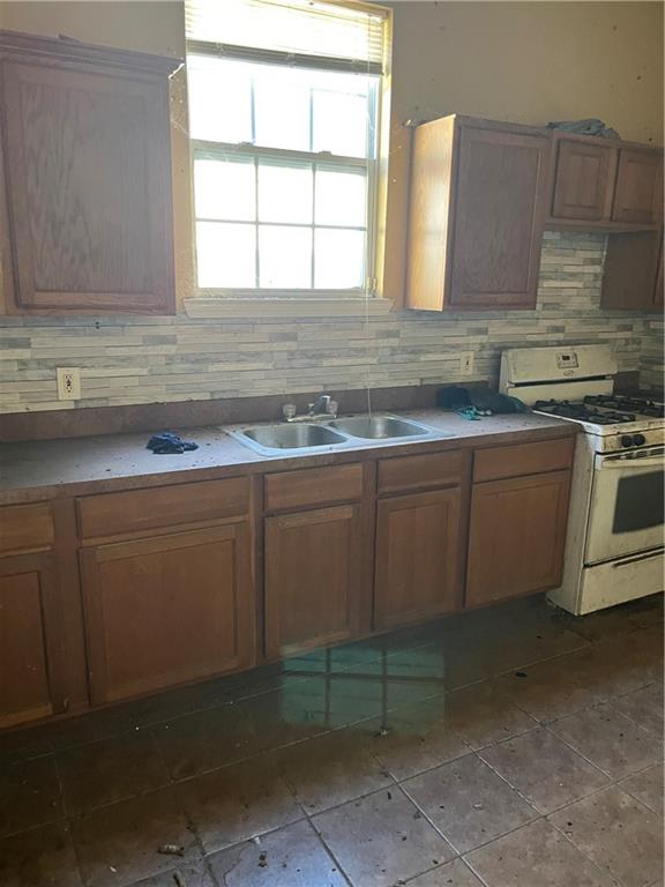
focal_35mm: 26
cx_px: 332
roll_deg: -0.3
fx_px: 666
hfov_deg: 53.1
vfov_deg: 67.3
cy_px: 444
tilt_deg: -13.8
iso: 320
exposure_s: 1/60
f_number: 1.6
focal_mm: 5.1
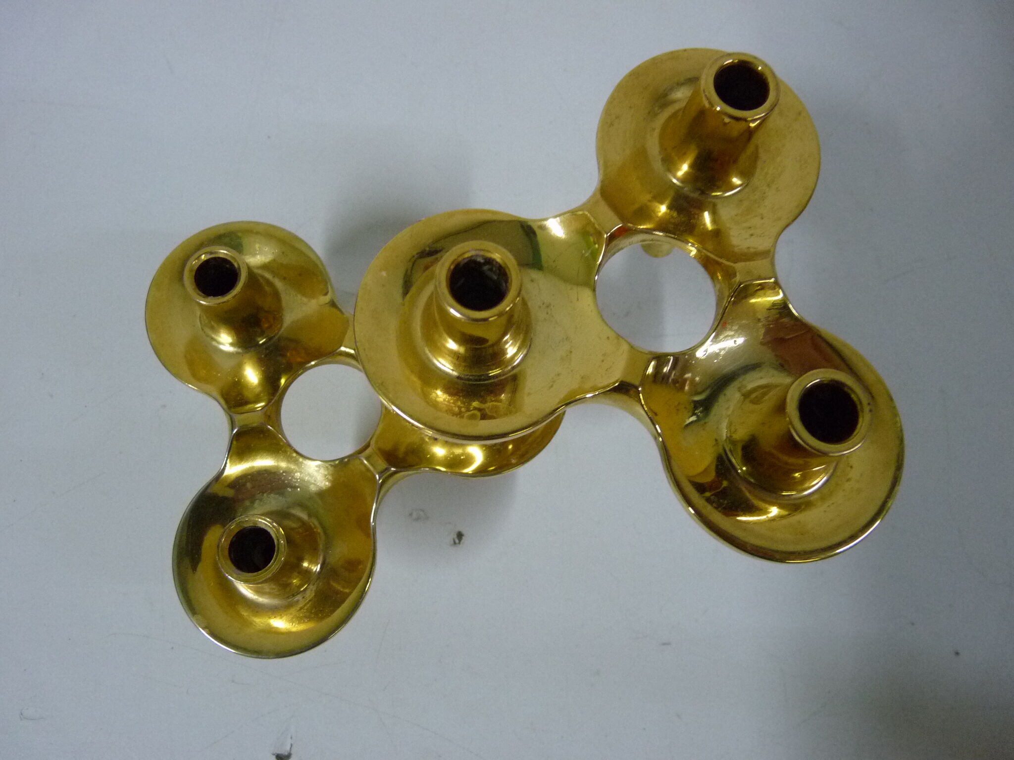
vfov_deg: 51.4
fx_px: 791
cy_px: 380
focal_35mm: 27
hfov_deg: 65.3
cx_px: 507
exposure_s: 1/20
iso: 400
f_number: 2.8
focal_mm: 4.8
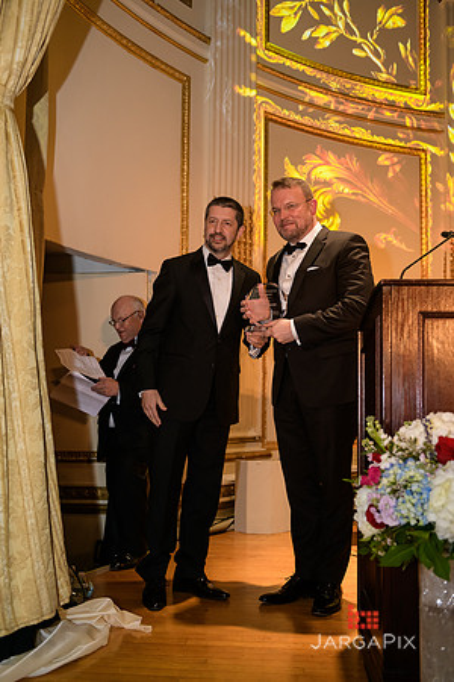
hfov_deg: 35.1
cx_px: 227
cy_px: 341
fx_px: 719
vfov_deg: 50.7
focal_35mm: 38
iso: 1600
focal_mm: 38
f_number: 3.2
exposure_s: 1/160
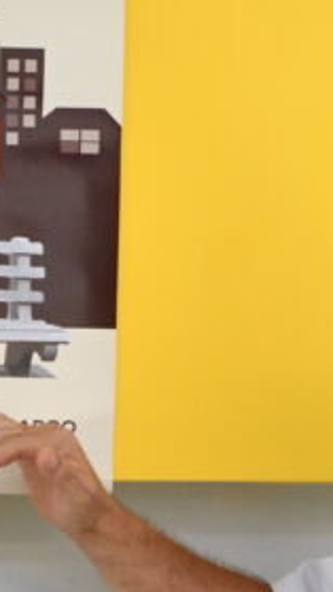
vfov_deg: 4.8
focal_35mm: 451
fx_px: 7077
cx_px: 203
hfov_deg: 2.7
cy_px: 337
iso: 1250
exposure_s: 1/125
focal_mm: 80
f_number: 5.3
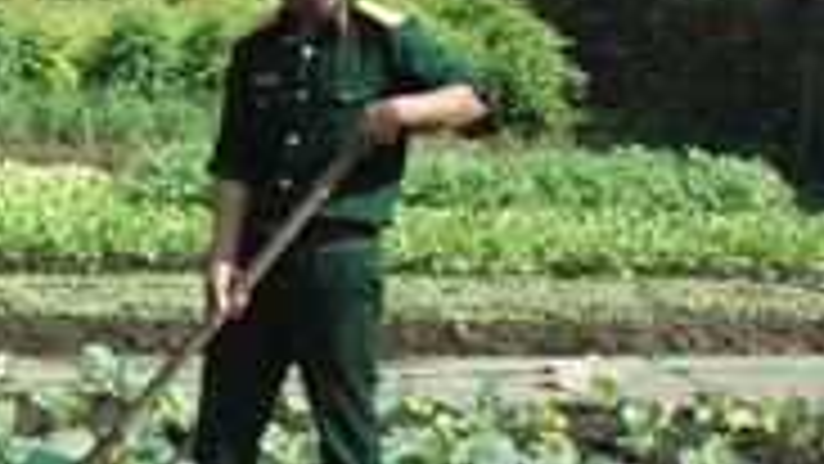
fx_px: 2885
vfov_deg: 9.2
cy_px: 203
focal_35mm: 132
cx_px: -608
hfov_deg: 14.5
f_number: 13
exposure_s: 1/640
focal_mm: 24
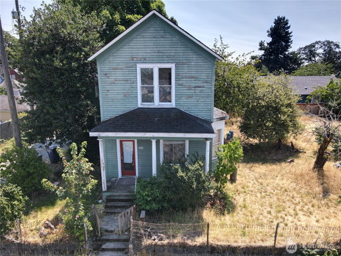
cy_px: 128
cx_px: 170
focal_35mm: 24
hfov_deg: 71.6
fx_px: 236
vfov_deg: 56.8
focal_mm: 4.5
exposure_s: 1/320
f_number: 2.8
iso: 100
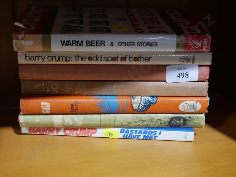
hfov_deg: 38.2
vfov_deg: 29.1
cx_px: 118
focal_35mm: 50
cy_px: 88
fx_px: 341
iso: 1000
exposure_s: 1/60
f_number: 5.3
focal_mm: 25
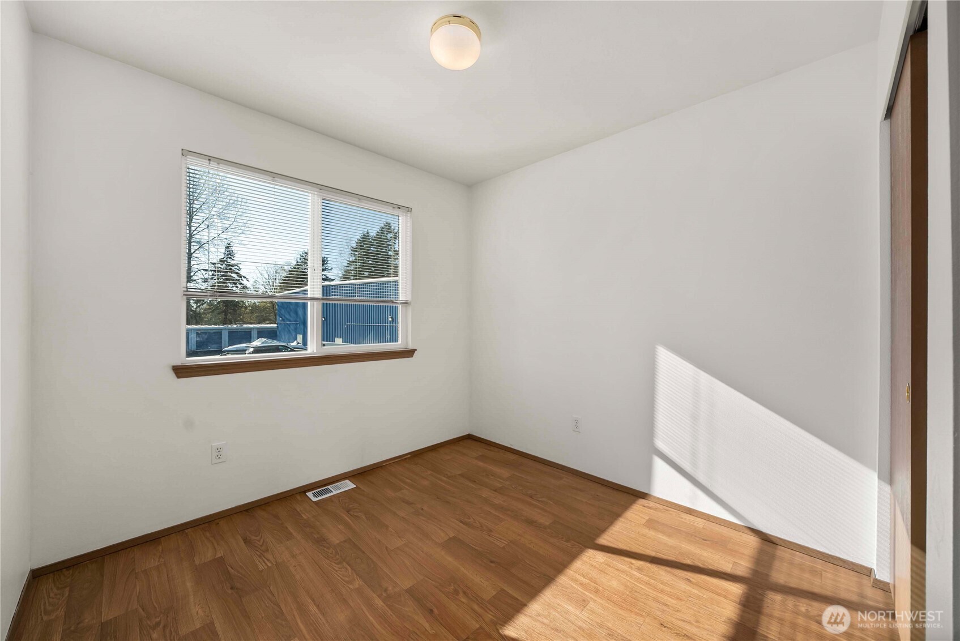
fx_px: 347
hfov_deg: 108.3
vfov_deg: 85.5
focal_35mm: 13
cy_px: 320
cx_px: 480
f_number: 7.1
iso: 80
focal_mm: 13
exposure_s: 1/250
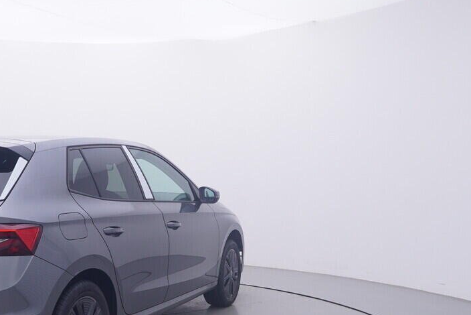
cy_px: 206
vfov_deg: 29.1
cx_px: 78
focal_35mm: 46
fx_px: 602
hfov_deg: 40.5
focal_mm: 15
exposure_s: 1/80
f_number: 5
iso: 200
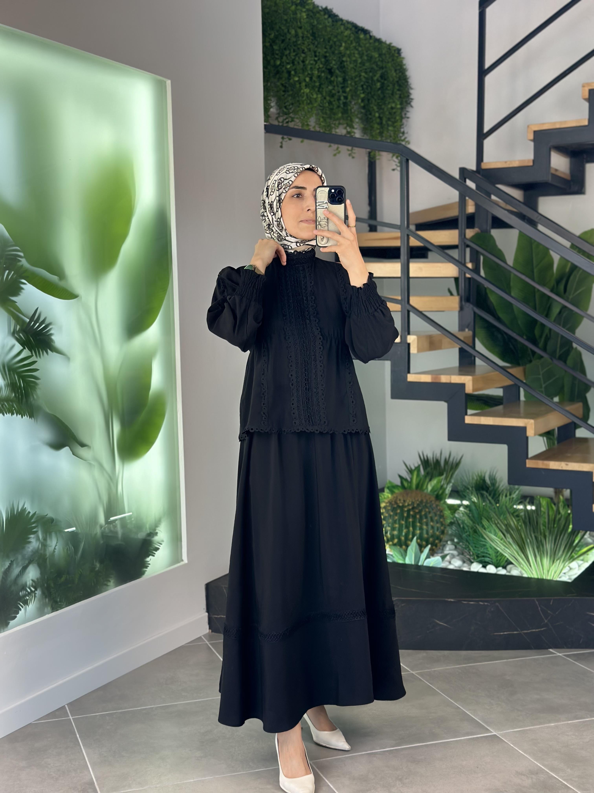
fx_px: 1098
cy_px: 396
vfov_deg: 39.7
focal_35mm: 48
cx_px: 297
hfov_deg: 30.3
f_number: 1.78
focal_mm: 6.86
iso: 80
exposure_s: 1/238
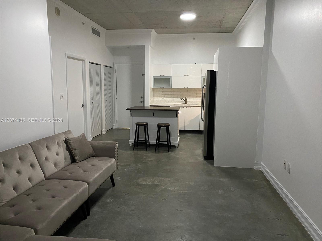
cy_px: 120
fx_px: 242
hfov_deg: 67.3
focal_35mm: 26
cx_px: 161
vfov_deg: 53.1
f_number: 1.8
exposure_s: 1/30
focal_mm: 4.25
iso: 640
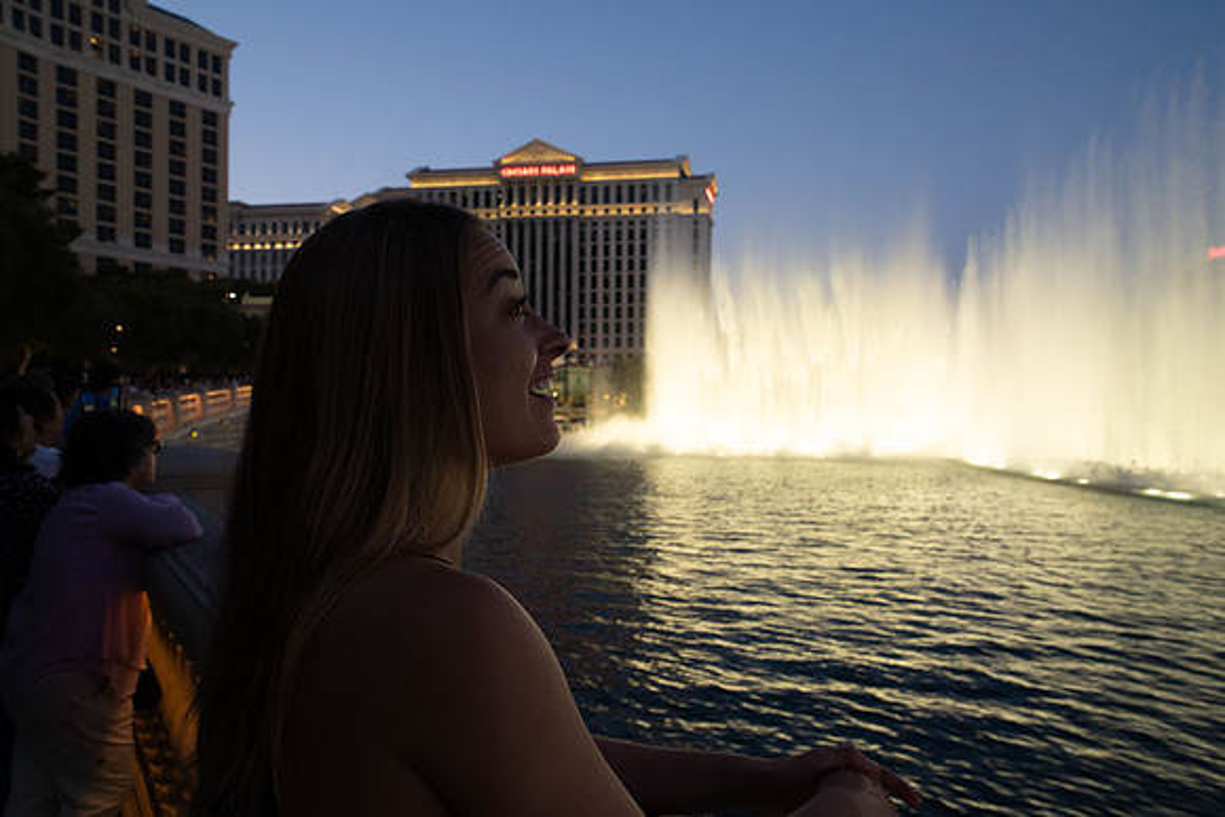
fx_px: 1021
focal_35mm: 30
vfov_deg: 43.6
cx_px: 612
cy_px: 408
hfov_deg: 61.9
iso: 2500
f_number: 8
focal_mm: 30
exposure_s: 1/60
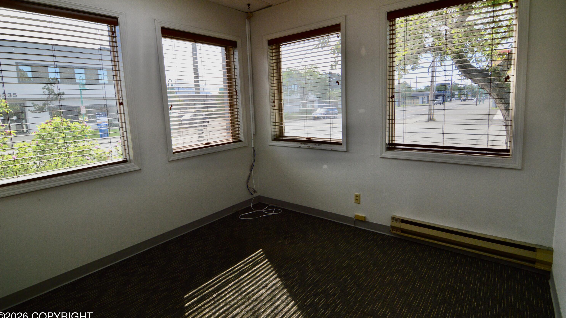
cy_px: 143
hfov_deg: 94.2
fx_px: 263
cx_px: 283
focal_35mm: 18
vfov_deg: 62.2
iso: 400
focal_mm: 11
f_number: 9
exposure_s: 1/160
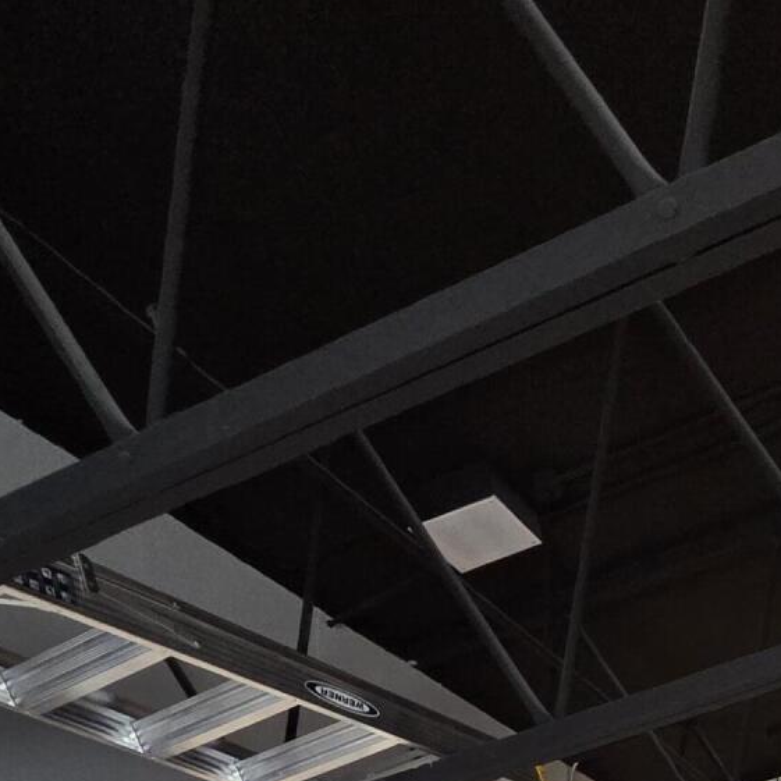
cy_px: 1192
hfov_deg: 36.5
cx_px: 795
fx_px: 1047
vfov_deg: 27.3
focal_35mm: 41
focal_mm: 2.2
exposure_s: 1/60
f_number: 2.2
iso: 320
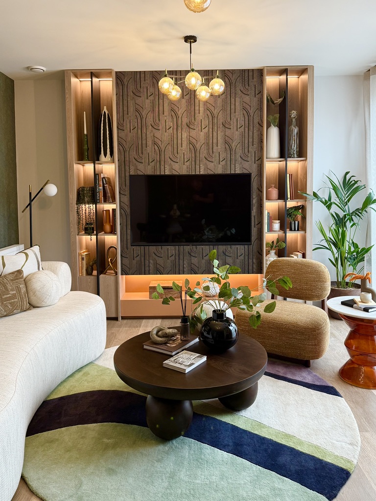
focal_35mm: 24
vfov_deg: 71.6
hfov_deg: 56.8
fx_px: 348
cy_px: 250
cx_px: 188
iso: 200
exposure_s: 1/64
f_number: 1.78
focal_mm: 6.76
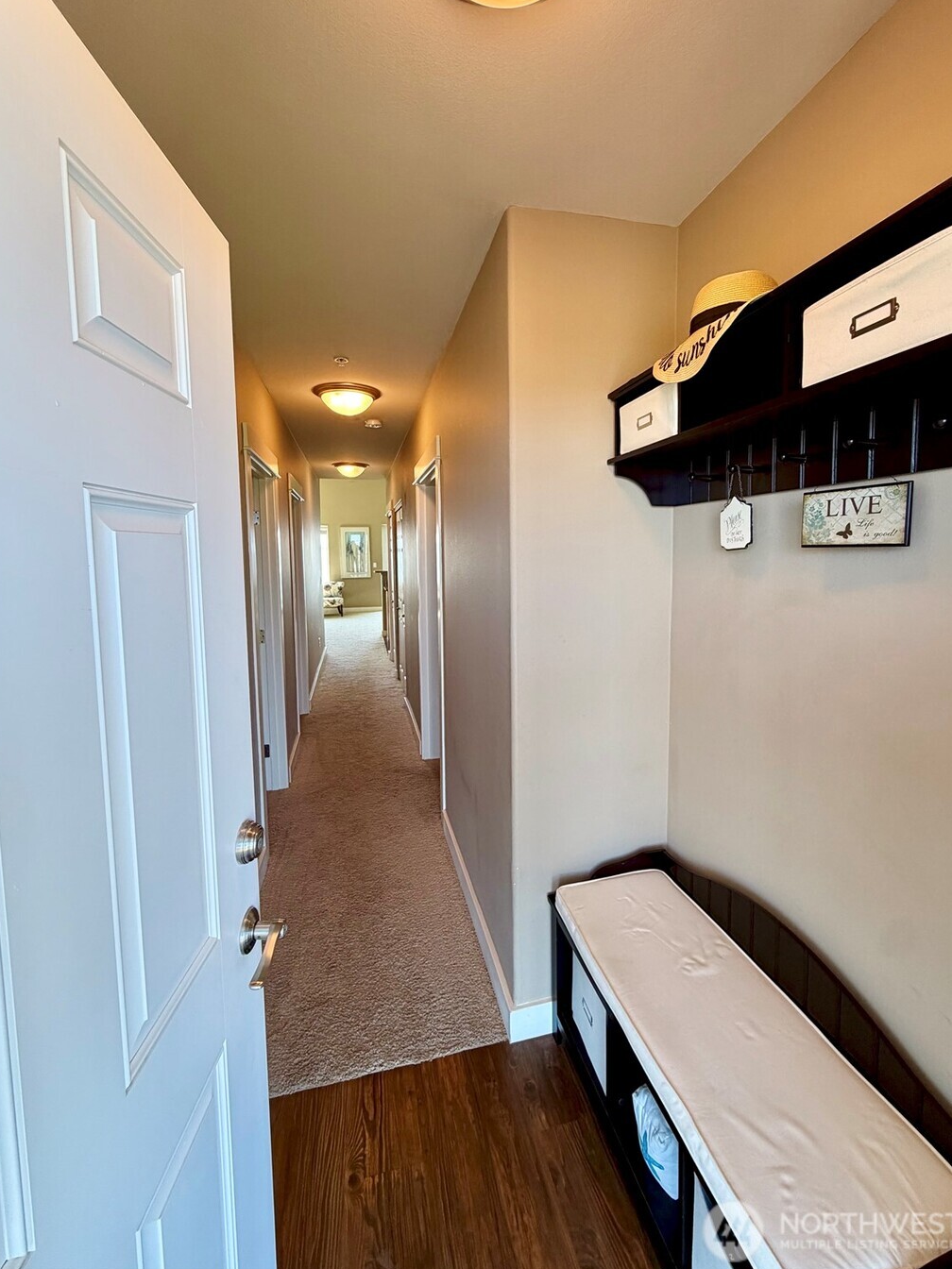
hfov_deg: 81.7
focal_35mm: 15
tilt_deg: -5.1
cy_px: 595
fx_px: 550
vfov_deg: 98.0
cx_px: 482
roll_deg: +0.5
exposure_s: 1/120
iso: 125
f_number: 2.2
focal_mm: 2.22
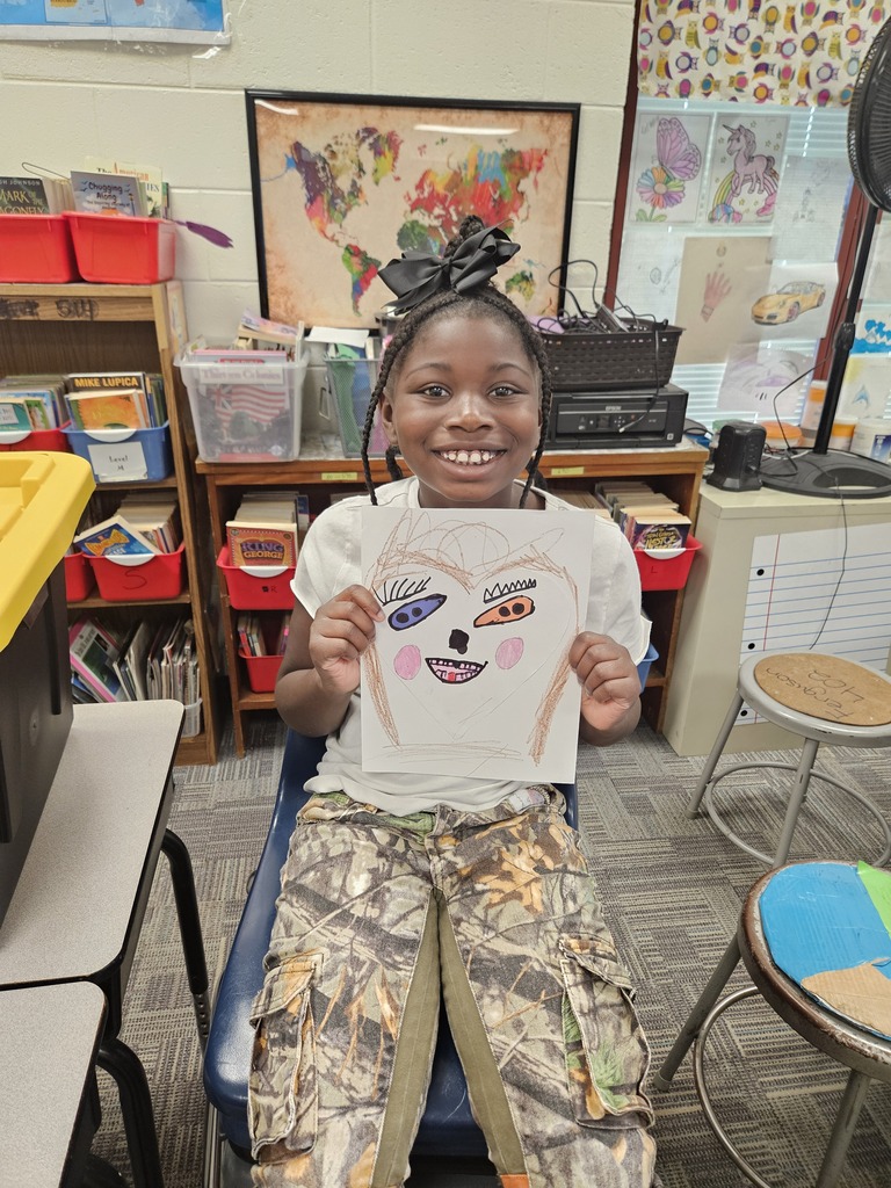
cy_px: 594
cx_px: 446
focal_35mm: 23
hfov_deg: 58.9
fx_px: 789
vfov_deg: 73.9
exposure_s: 1/120
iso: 640
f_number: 1.8
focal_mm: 5.4
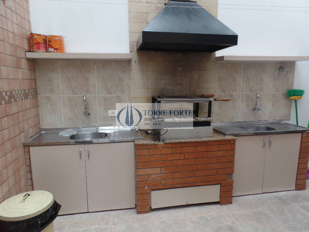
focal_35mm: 23
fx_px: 205
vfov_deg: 58.9
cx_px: 154
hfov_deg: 73.9
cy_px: 116
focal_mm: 4.1
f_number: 3.2
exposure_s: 1/45
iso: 80
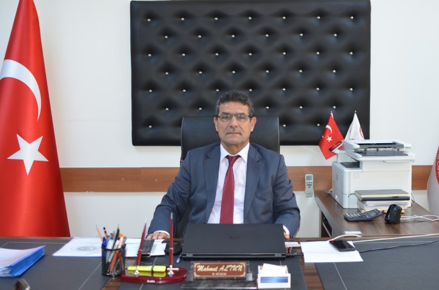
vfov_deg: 25.6
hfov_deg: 37.9
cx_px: 220
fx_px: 639
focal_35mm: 52
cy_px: 145
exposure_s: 1/60
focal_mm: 35
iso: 560
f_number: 2.8
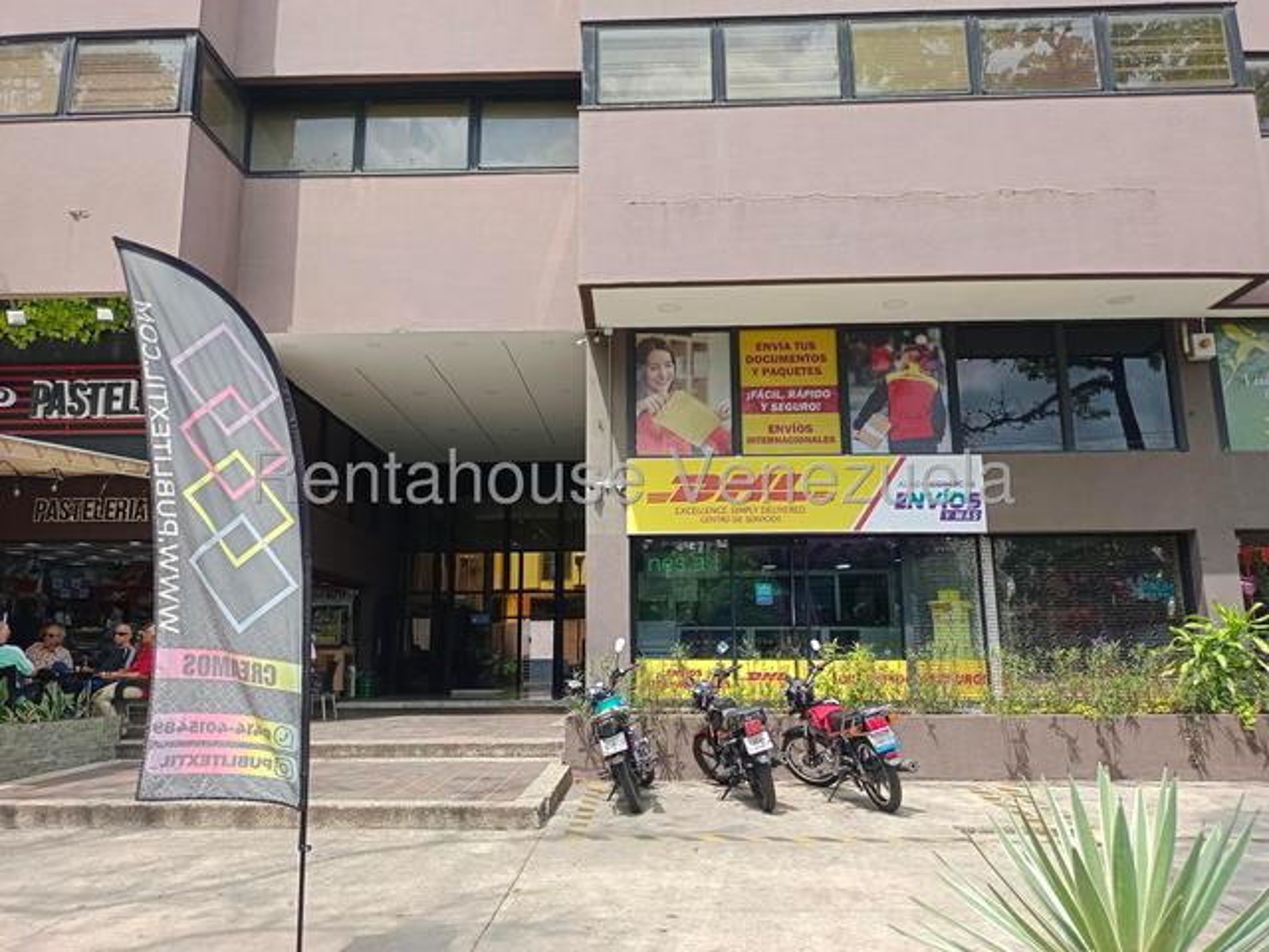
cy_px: 476
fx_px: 916
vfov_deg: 54.9
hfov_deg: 69.4
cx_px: 634
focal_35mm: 25
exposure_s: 1/230
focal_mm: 4.71
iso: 103
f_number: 1.79
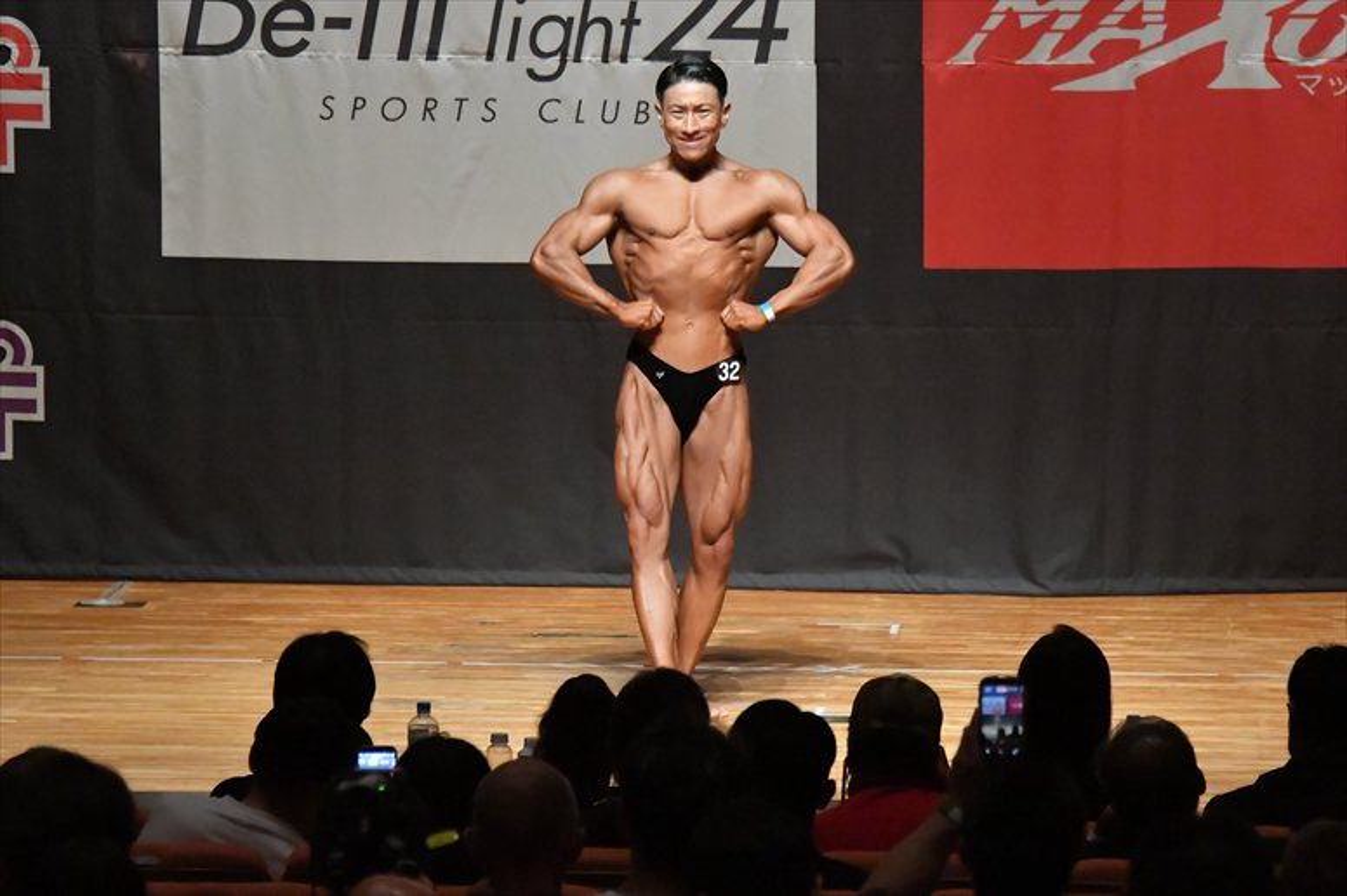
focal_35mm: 240
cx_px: 674
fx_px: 8976
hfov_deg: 8.6
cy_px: 448
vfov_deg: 5.7
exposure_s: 1/400
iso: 12800
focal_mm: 160
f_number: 5.6
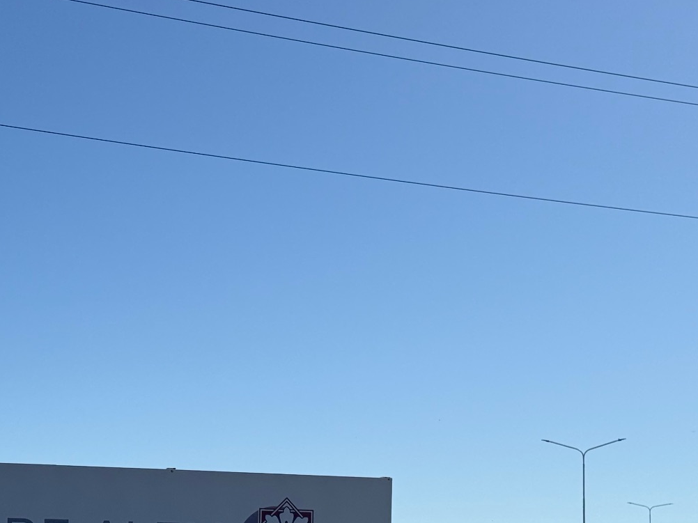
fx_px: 1855
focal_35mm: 92
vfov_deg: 16.0
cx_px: 250
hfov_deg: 21.3
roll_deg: -1.0
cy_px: 393
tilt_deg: +7.2
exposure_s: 1/8772
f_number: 1.78
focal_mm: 6.76
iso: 64
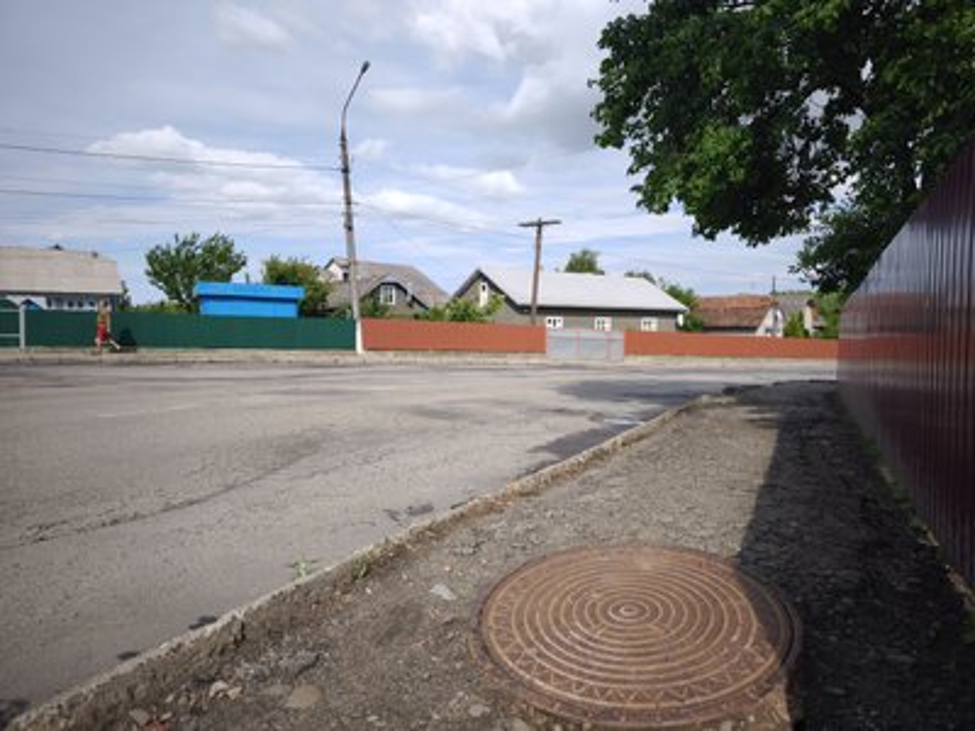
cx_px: 488
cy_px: 366
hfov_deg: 73.9
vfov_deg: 58.9
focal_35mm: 23
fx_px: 648
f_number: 1.6
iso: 50
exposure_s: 1/1480
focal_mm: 6.57
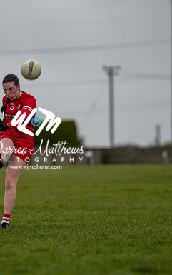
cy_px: 138
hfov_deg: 3.9
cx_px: 36
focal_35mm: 338
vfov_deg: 6.2
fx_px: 2532
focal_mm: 220
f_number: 2.8
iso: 360
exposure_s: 1/1000
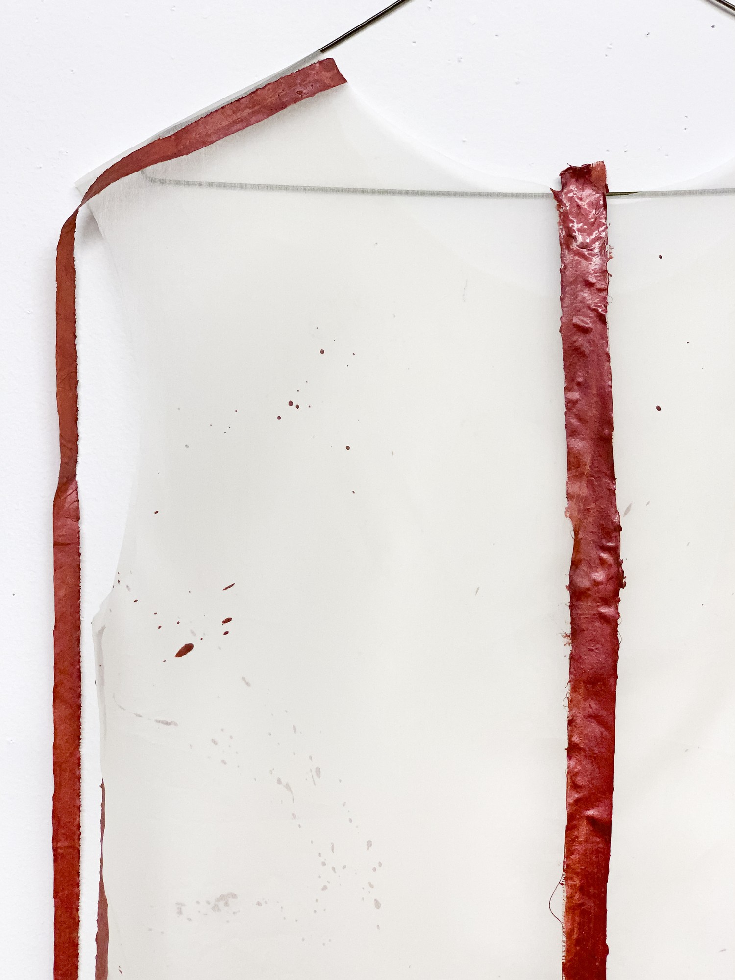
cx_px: 368
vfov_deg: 36.8
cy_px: 490
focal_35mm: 52
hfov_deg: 28.0
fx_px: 1472
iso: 64
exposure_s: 1/60
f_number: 2.4
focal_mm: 6
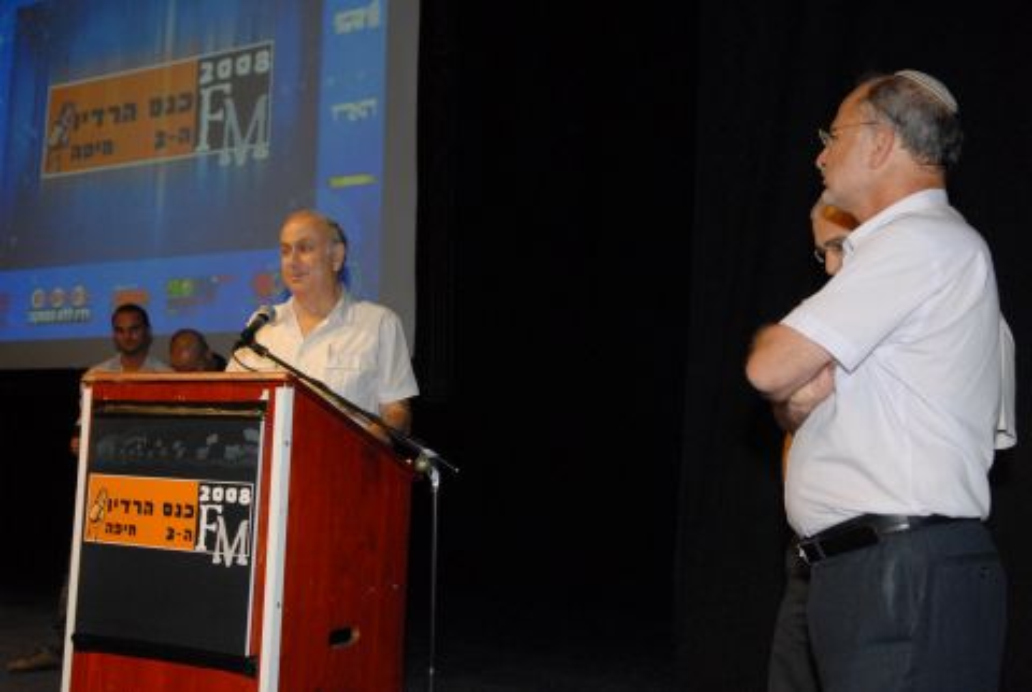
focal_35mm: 39
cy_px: 346
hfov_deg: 49.5
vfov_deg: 34.3
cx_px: 516
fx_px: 1120
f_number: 3.5
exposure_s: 1/125
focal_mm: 26
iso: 800
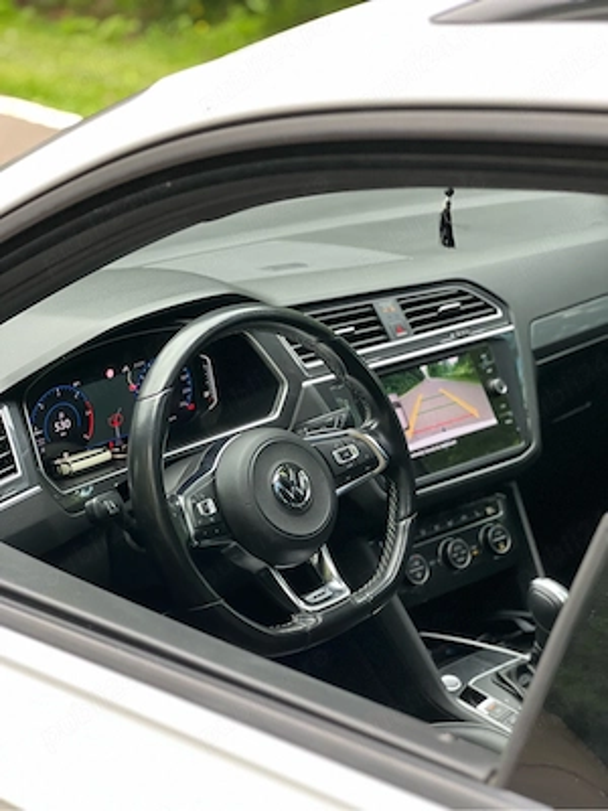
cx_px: 304
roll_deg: -1.1
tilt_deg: -18.7
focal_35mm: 77
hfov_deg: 19.1
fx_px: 1803
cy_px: 406
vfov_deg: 25.3
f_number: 2.8
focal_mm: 9
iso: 250
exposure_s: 1/69
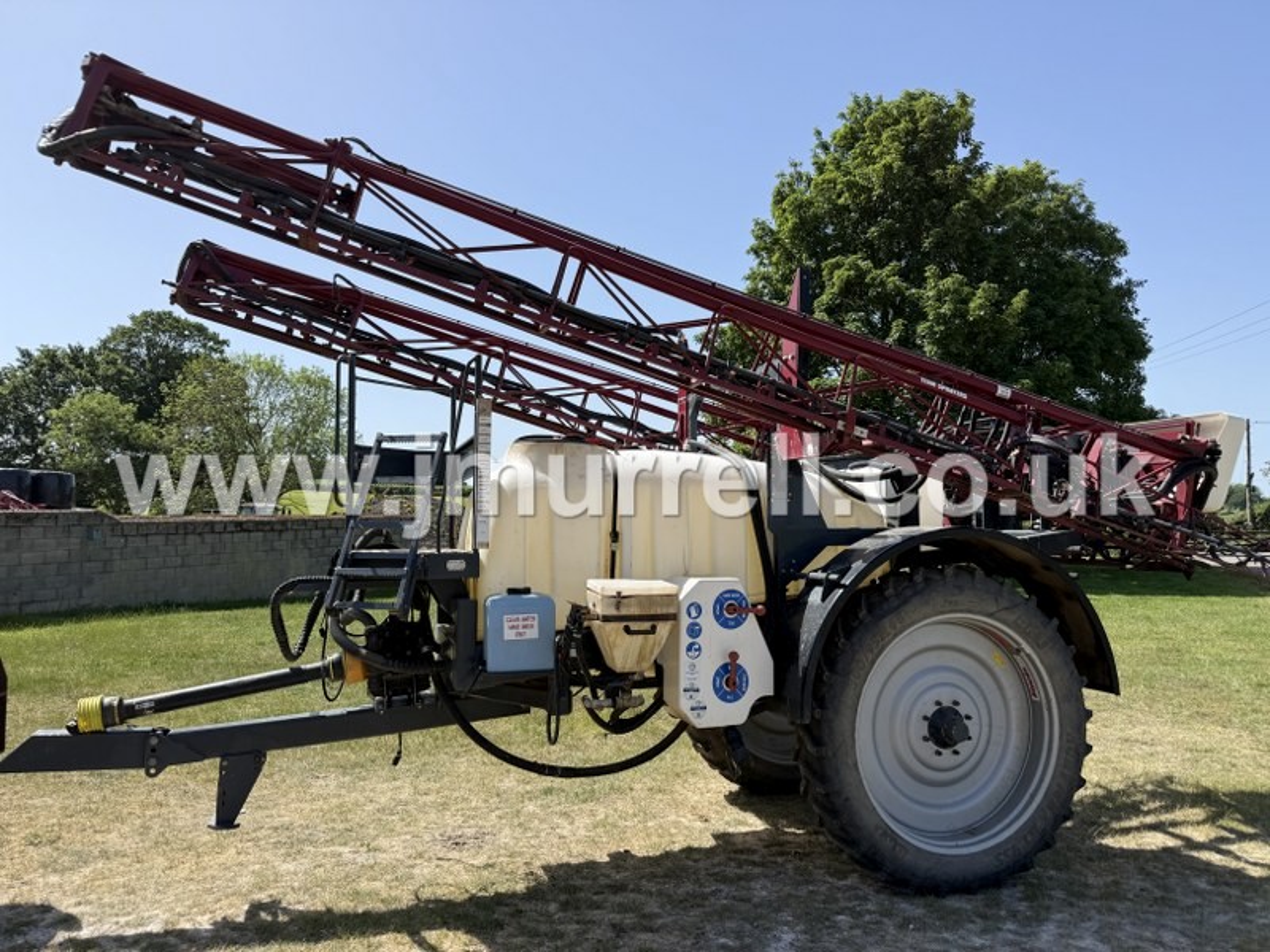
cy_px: 476
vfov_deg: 56.8
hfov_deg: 71.6
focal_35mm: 24
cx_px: 635
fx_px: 881
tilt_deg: +2.3
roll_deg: -0.4
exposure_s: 1/3145
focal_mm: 6.76
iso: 100
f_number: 1.78
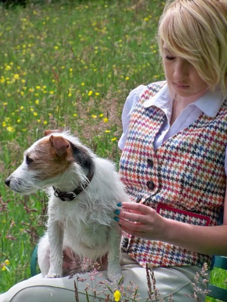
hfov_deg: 6.0
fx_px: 2160
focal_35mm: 247
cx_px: 114
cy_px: 151
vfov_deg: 8.0
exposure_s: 1/400
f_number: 4.4
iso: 80
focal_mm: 43.8
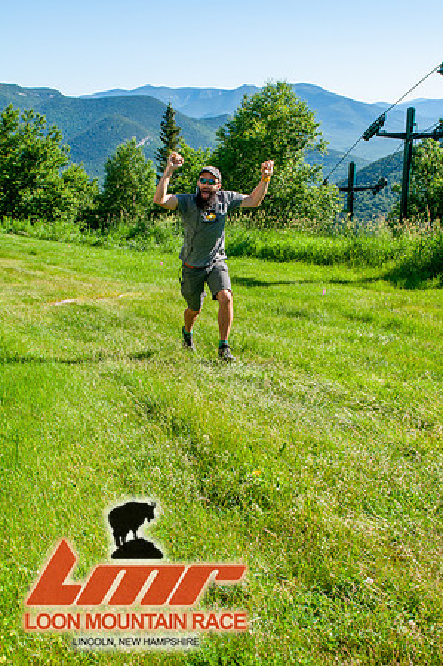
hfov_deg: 36.8
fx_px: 666
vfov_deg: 53.2
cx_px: 222
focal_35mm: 36
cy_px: 333
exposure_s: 1/400
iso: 200
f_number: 8
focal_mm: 24
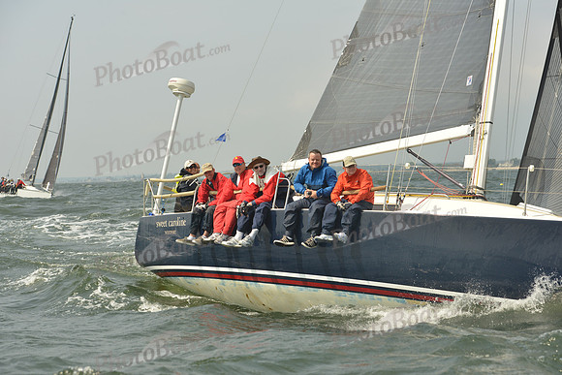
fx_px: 1093
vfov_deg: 19.5
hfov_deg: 28.8
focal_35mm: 70
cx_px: 281
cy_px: 188
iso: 320
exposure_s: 1/1250
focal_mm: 70
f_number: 8
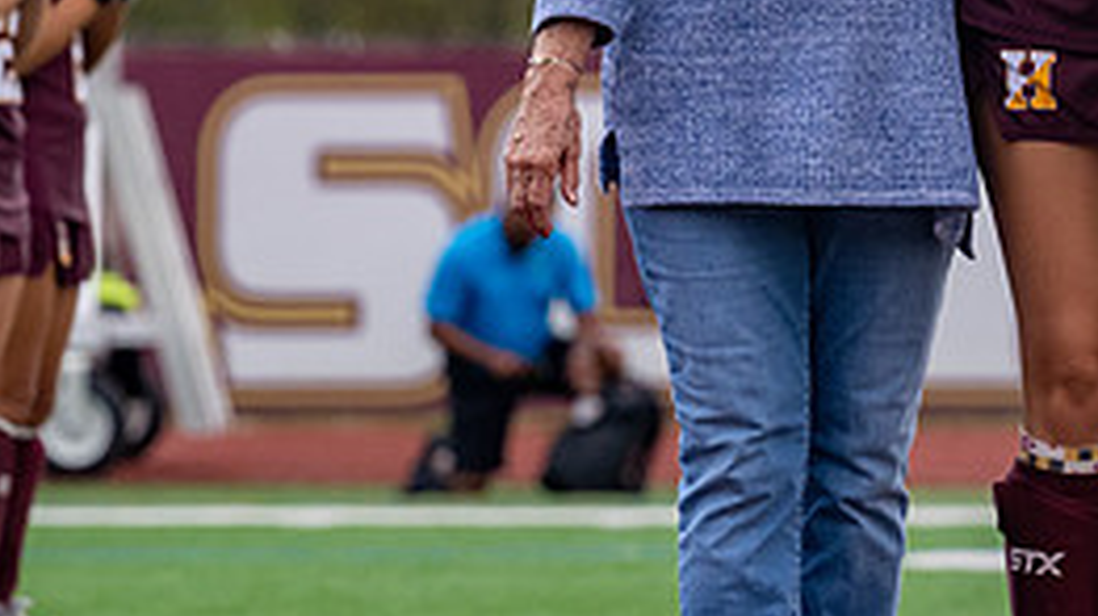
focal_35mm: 431
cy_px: -51
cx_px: 1202
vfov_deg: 2.8
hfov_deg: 5.0
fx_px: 12541
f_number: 4.5
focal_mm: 150
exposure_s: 1/640
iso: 1400
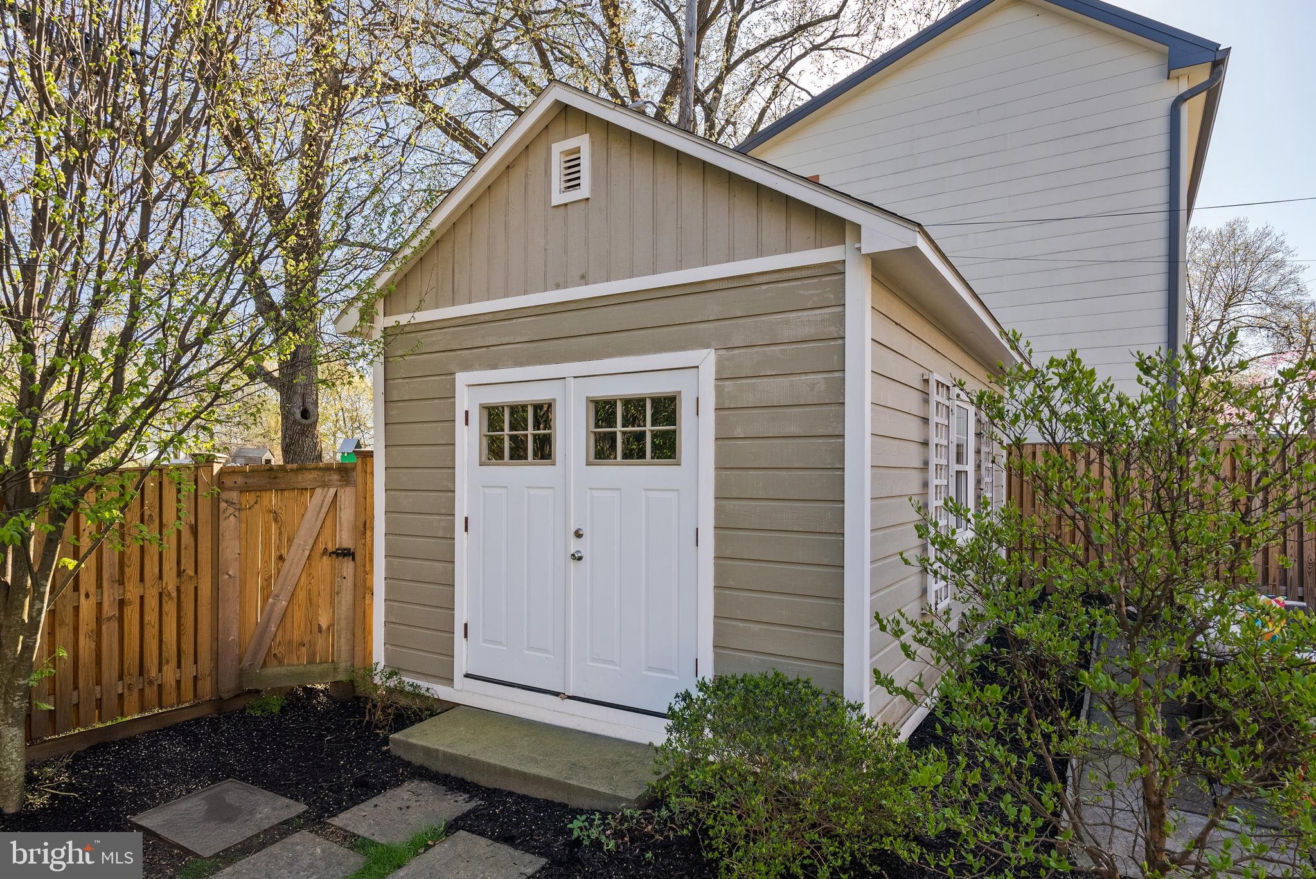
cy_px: 440
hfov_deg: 84.0
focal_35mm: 20
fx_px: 731
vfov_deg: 62.0
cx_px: 658
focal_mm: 20
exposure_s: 1/200
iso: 200
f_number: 8
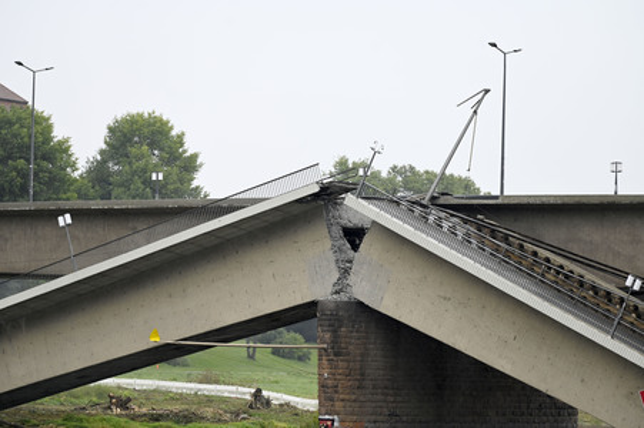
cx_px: 322
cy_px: 214
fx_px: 3575
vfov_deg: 6.9
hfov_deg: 10.3
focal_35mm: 200
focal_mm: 200
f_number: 4
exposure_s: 1/500
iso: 220
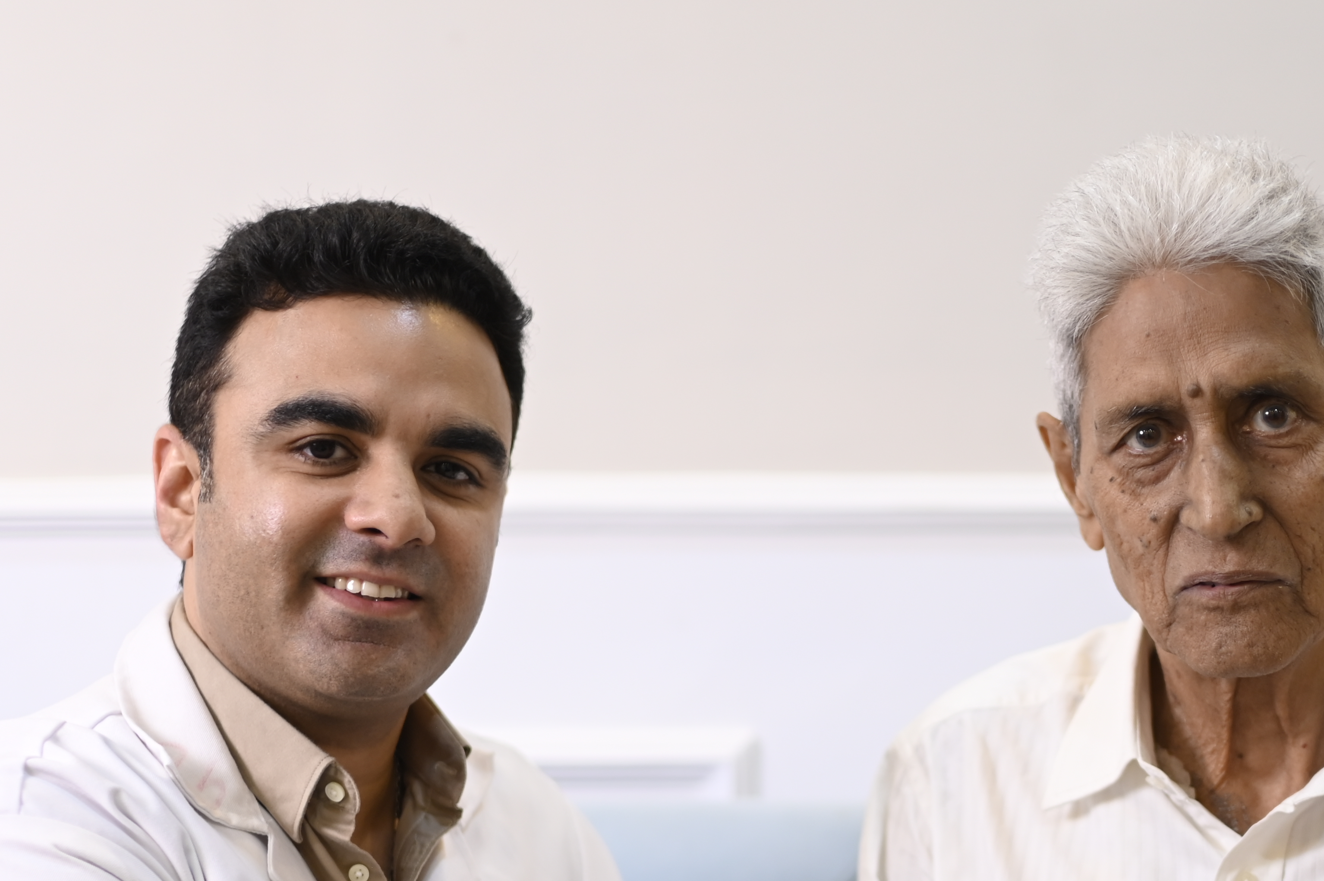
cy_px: 700
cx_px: 813
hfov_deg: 29.2
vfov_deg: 19.5
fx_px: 2536
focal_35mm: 69
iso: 320
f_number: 1.6
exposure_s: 1/200
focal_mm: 35
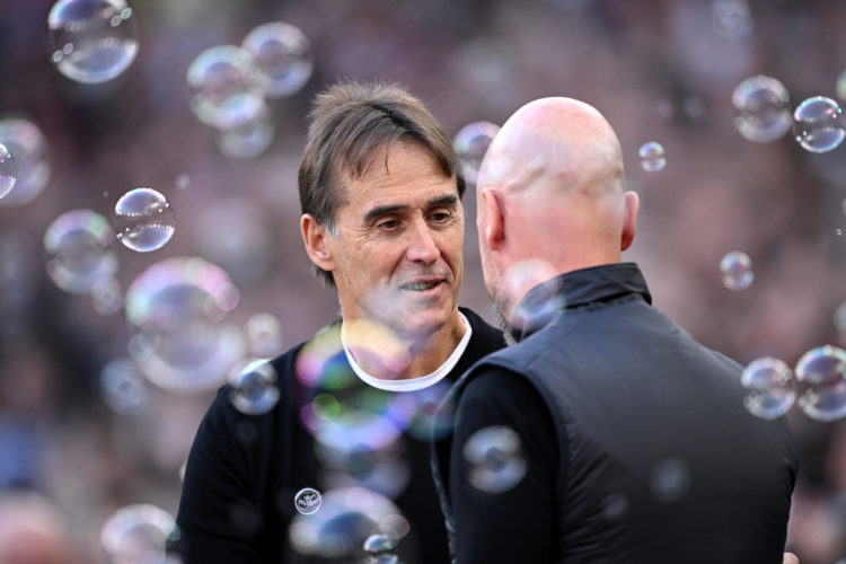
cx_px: 423
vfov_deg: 2.5
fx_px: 13159
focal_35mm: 560
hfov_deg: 3.7
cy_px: 282
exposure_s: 1/1469
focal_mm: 560
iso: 1600
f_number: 4
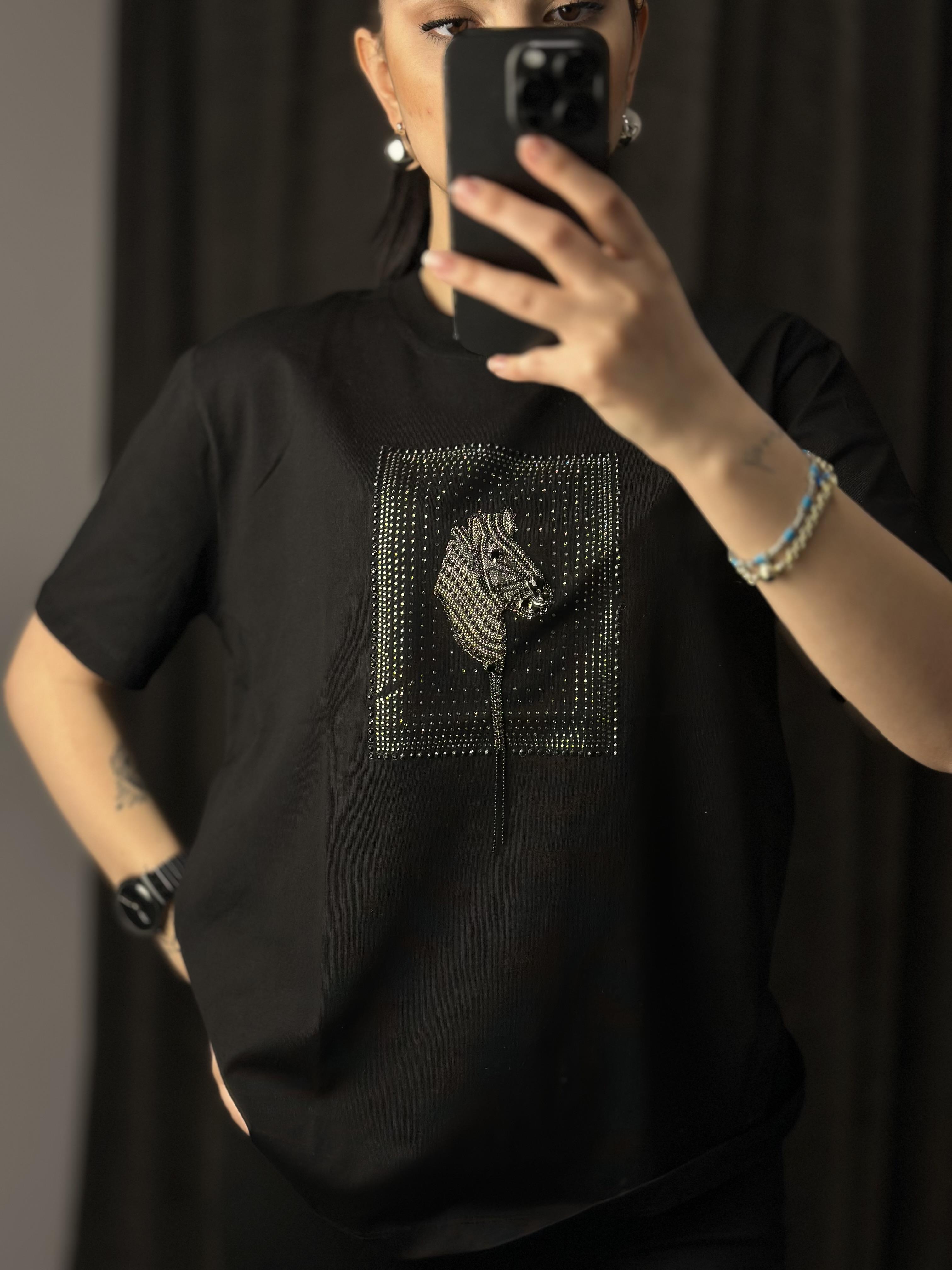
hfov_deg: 30.3
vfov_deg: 39.7
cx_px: 476
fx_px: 1760
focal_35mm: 48
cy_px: 635
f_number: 1.78
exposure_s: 1/100
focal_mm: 6.86
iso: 80
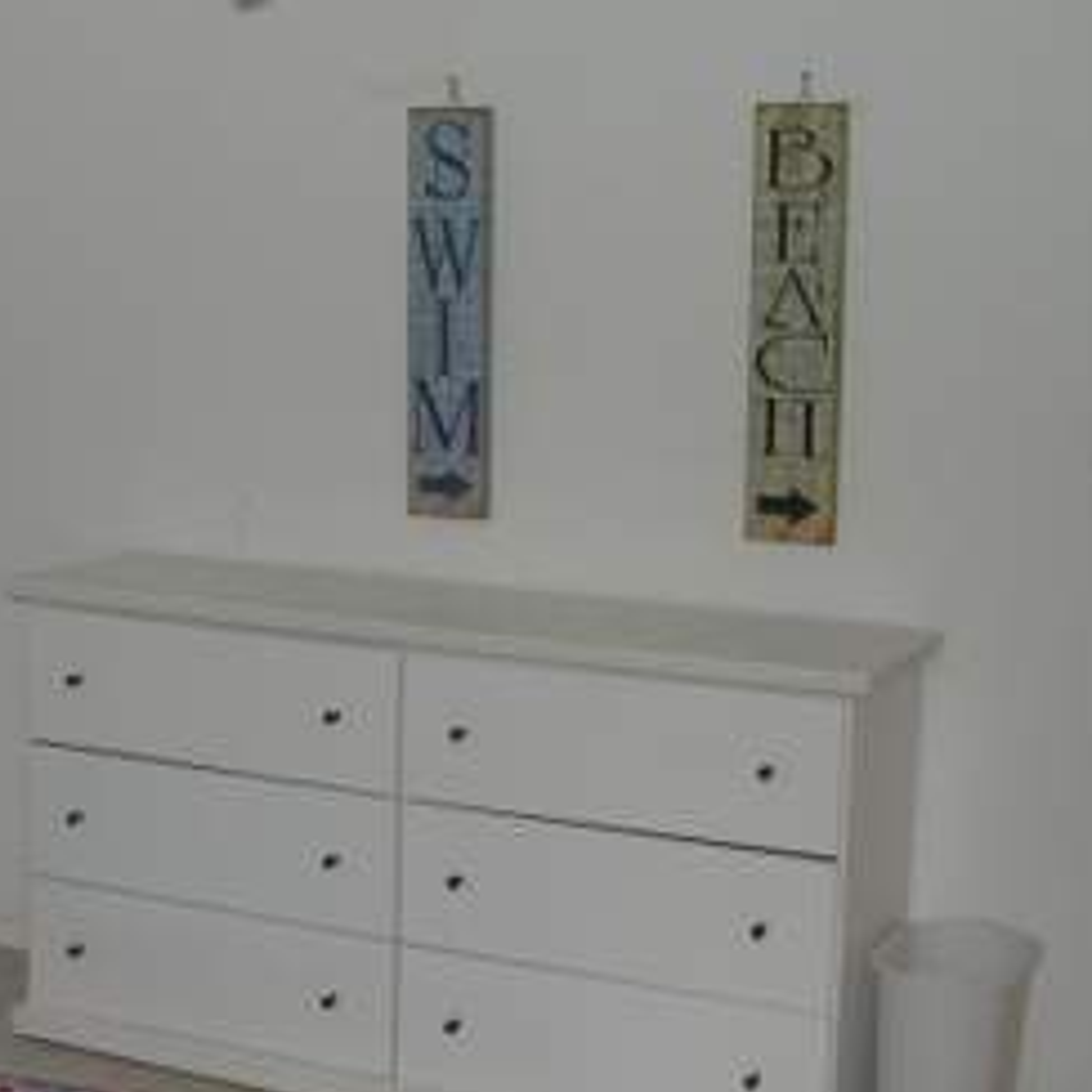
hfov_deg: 25.8
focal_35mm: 66
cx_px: 264
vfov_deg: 26.1
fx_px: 2356
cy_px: 573
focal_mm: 8
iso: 100
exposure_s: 1/60
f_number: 2.8
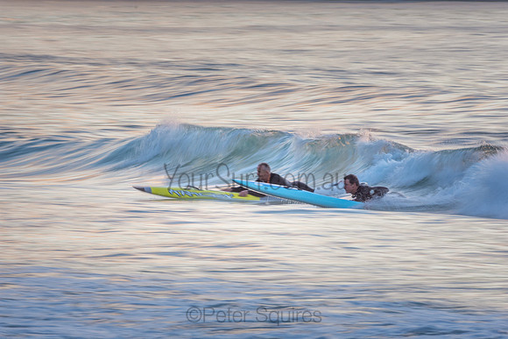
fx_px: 8468
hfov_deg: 3.4
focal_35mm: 600
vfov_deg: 2.3
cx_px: 254
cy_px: 170
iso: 100
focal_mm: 400
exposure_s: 1/20
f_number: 16
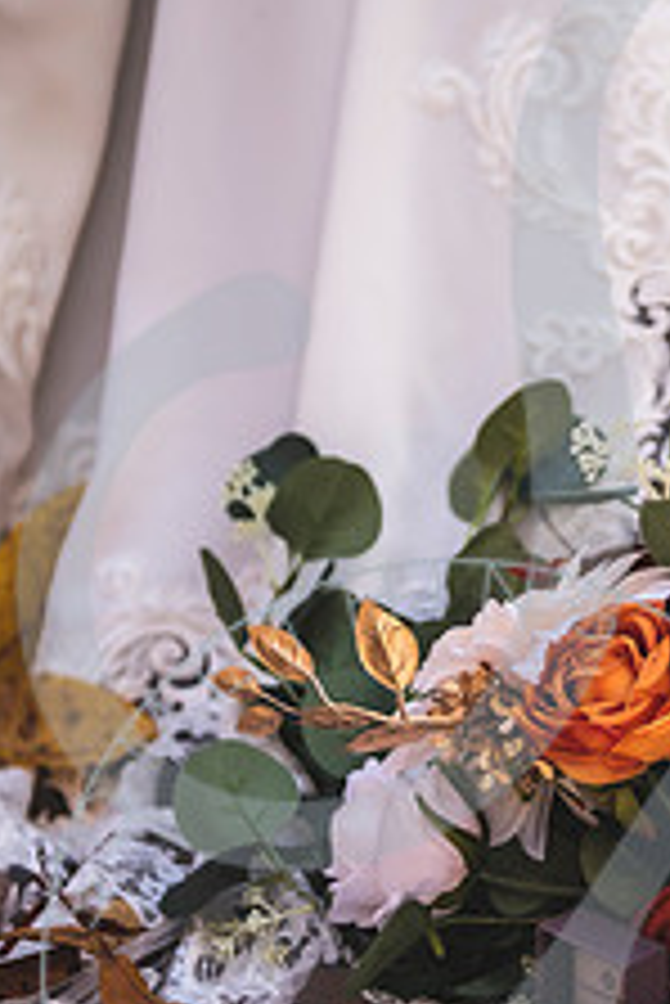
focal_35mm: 113
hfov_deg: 12.0
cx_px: 661
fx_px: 3149
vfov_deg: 18.1
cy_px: 635
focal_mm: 56
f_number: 2.8
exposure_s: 1/250
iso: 100
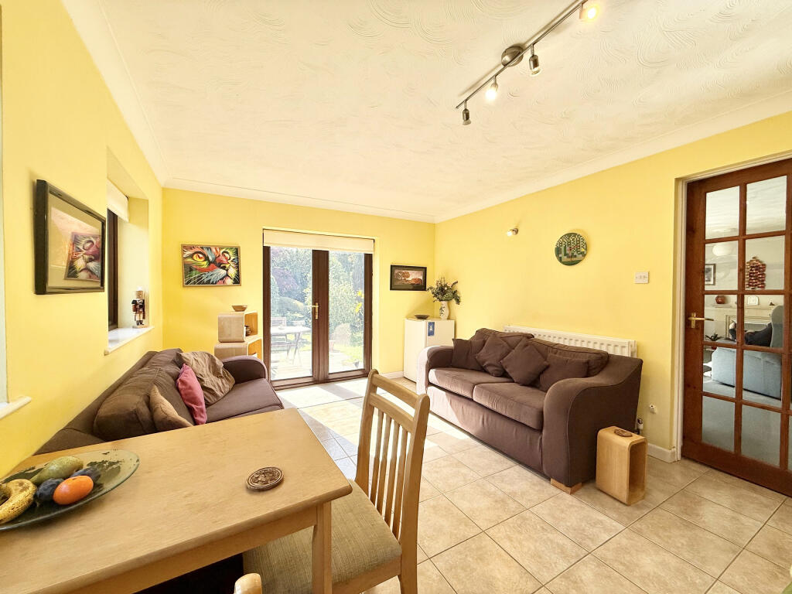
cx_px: 396
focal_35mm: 14
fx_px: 320
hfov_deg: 102.1
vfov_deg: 85.7
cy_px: 297
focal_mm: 2.22
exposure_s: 1/274
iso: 64
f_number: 2.2
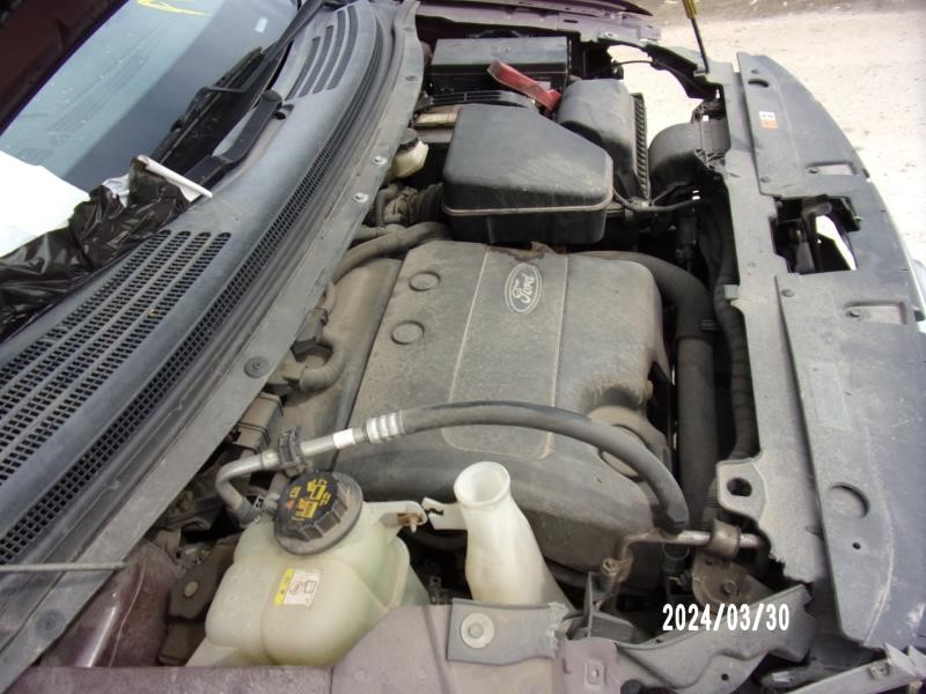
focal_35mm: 24
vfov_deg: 56.8
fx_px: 642
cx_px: 463
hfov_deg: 71.6
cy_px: 347
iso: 80
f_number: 3.3
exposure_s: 1/400
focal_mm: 4.3
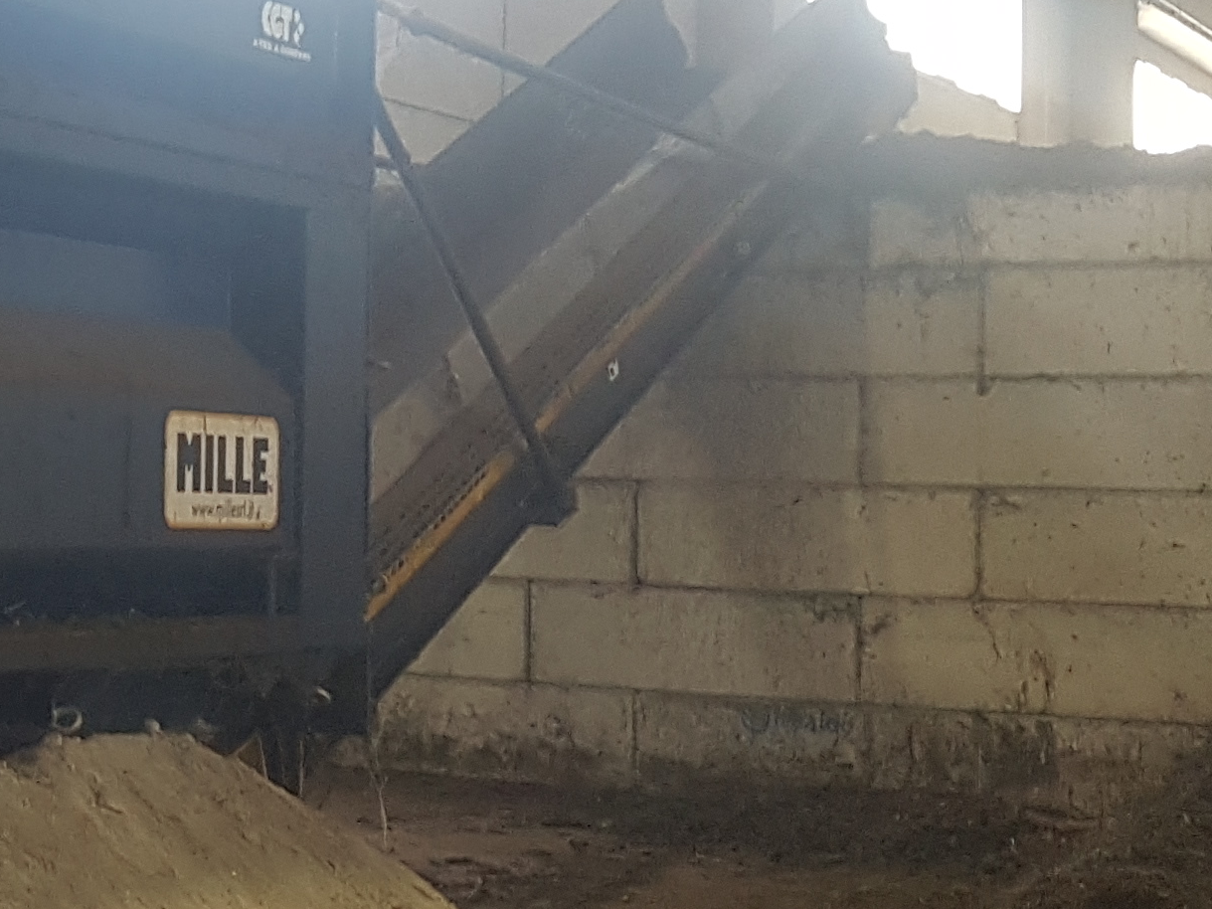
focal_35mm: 86
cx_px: -490
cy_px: 261
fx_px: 3011
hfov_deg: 20.2
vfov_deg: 17.1
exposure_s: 1/50
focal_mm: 4.2
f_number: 1.7
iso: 125
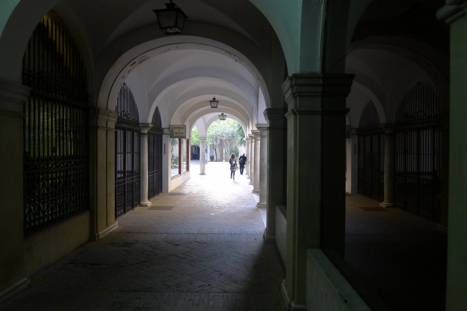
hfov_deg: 65.5
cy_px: 156
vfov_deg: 46.4
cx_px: 234
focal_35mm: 28
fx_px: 363
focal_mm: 6
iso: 400
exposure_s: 1/30
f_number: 2.1
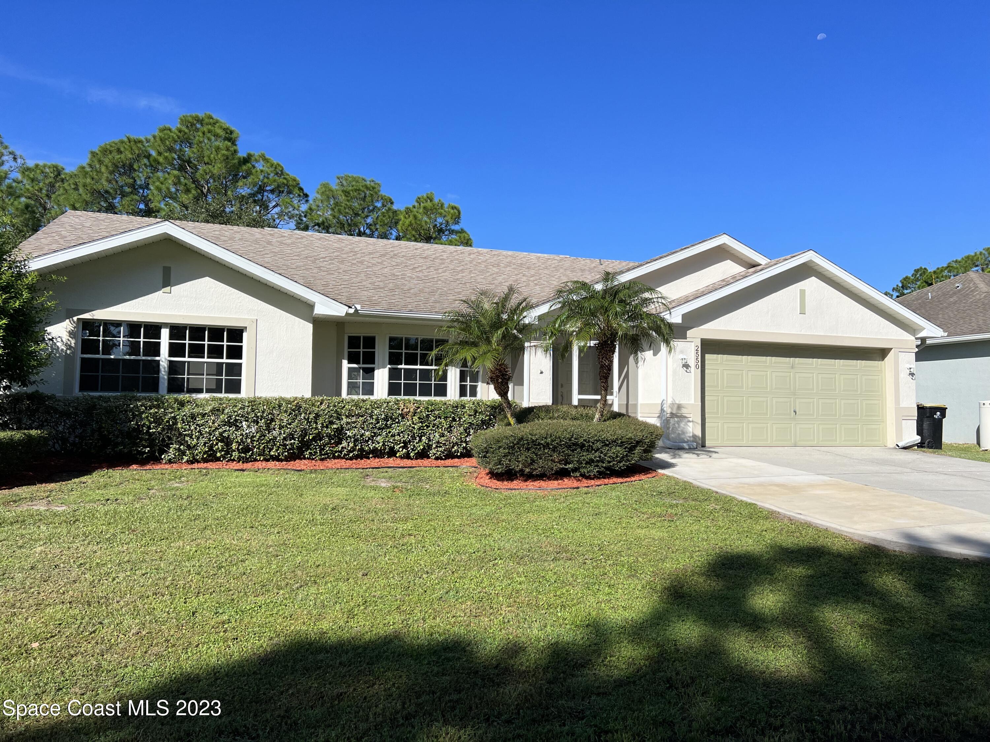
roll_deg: -1.2
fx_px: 744
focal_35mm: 26
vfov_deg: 53.1
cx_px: 495
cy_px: 371
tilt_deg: +4.0
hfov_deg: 67.3
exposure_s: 1/5076
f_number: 1.5
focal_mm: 5.7
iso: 50
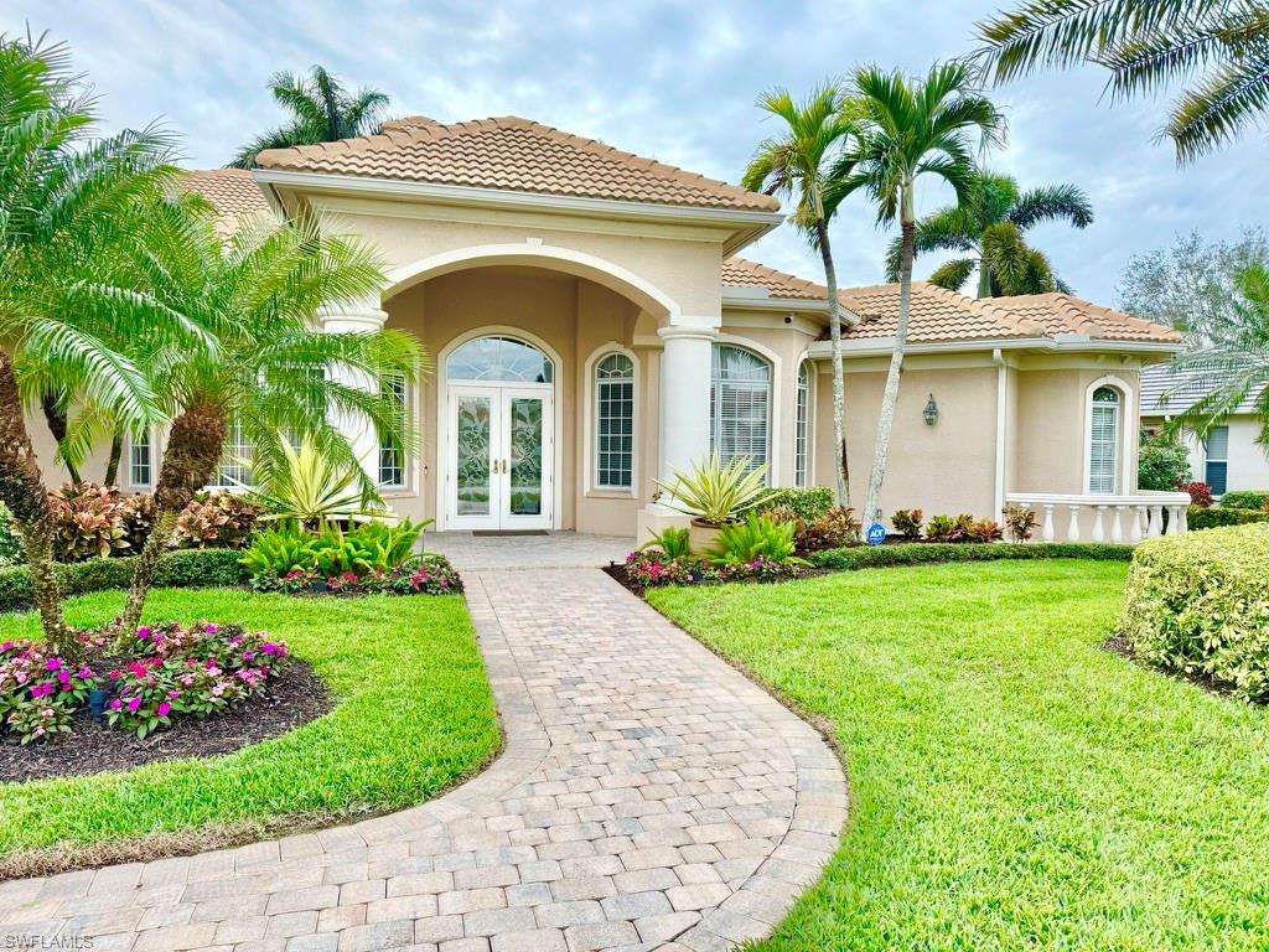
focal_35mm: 24
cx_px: 634
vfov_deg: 56.8
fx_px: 880
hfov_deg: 71.6
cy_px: 476
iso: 100
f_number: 1.78
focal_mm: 6.76
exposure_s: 1/2611
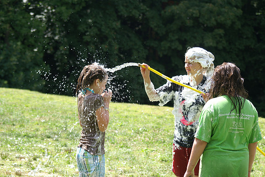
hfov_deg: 18.2
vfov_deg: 12.2
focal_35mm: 112
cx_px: 132
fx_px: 828
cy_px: 88
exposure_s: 1/320
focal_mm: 75
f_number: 5
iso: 100
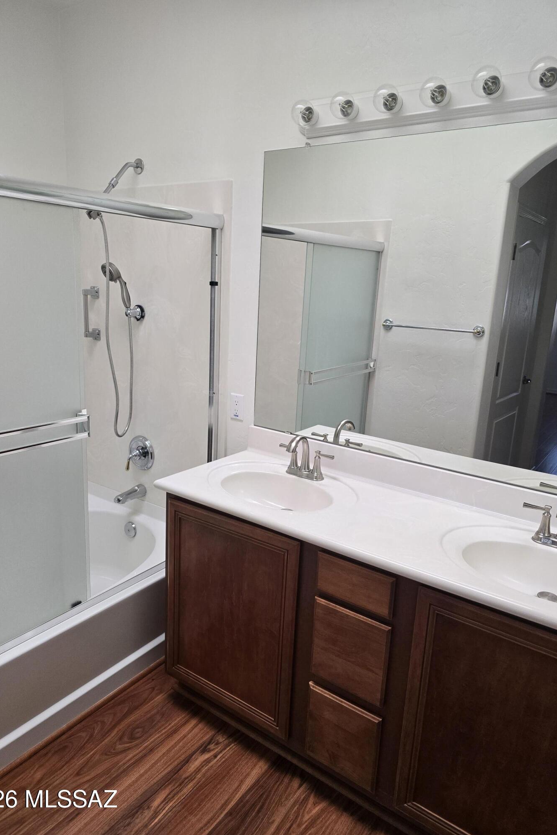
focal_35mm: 24
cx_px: 260
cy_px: 419
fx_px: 557
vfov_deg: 73.7
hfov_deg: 53.1
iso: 160
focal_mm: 6.3
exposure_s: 1/180
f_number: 1.7
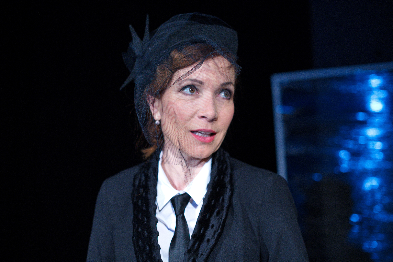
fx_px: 546
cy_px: 131
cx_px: 196
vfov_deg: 27.0
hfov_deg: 39.6
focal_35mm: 50
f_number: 2.5
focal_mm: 50
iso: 500
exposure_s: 1/80
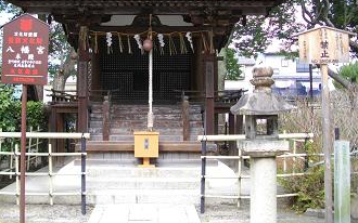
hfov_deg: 49.2
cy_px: 68
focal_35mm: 40
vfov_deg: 31.6
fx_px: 390
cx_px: 155
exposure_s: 1/125
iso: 129
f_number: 2.9
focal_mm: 5.7
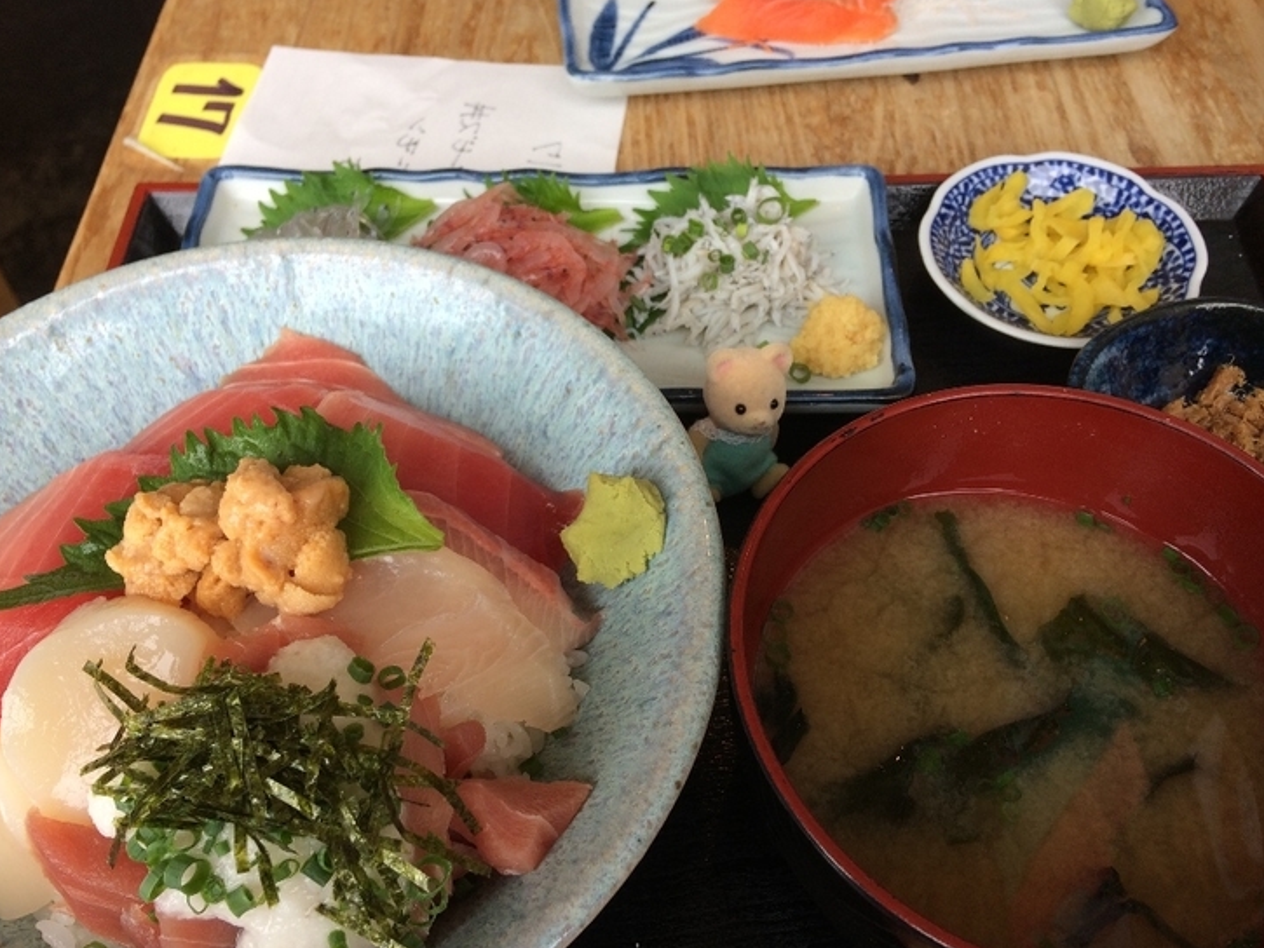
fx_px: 1169
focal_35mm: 32
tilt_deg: -54.5
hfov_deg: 56.8
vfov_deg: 44.2
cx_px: 629
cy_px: 453
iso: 32
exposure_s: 1/133
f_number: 2.2
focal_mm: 4.15
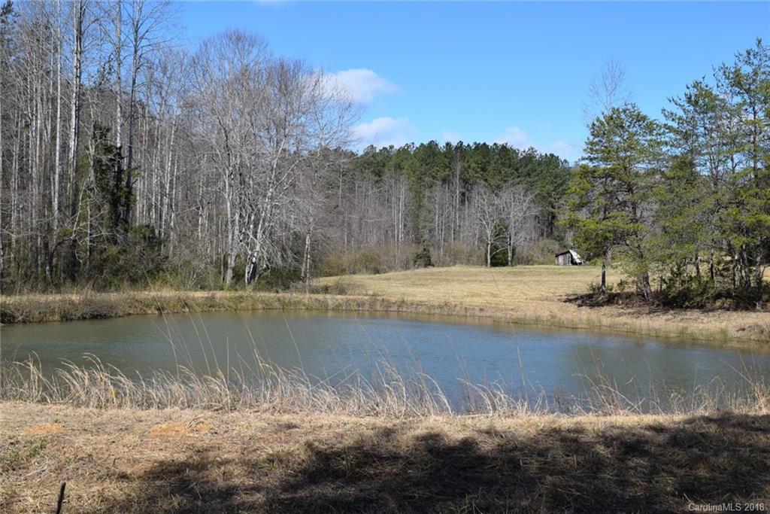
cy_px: 257
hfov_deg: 47.9
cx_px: 385
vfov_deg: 33.0
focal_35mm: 40
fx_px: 866
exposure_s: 1/400
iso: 200
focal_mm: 27
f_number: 10
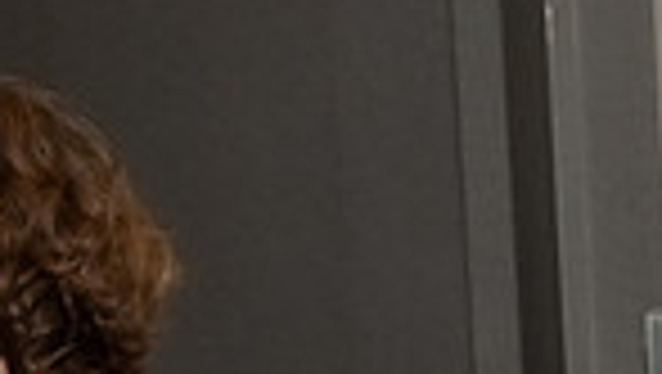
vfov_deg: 4.8
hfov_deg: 8.5
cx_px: 1050
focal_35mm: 248
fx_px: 4357
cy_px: 704
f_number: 7.1
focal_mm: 26
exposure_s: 1/250
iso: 500
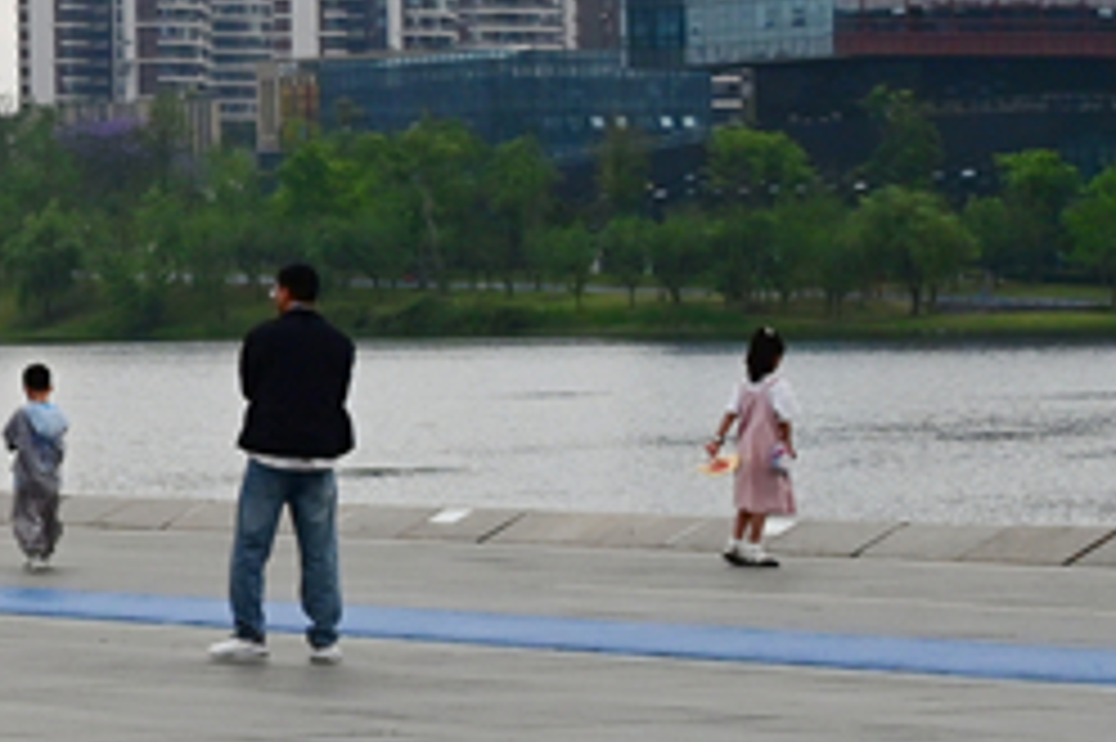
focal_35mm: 189
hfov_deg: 10.0
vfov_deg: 7.2
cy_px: 189
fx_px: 5855
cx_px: -1210
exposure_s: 1/160
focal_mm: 39
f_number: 16
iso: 320
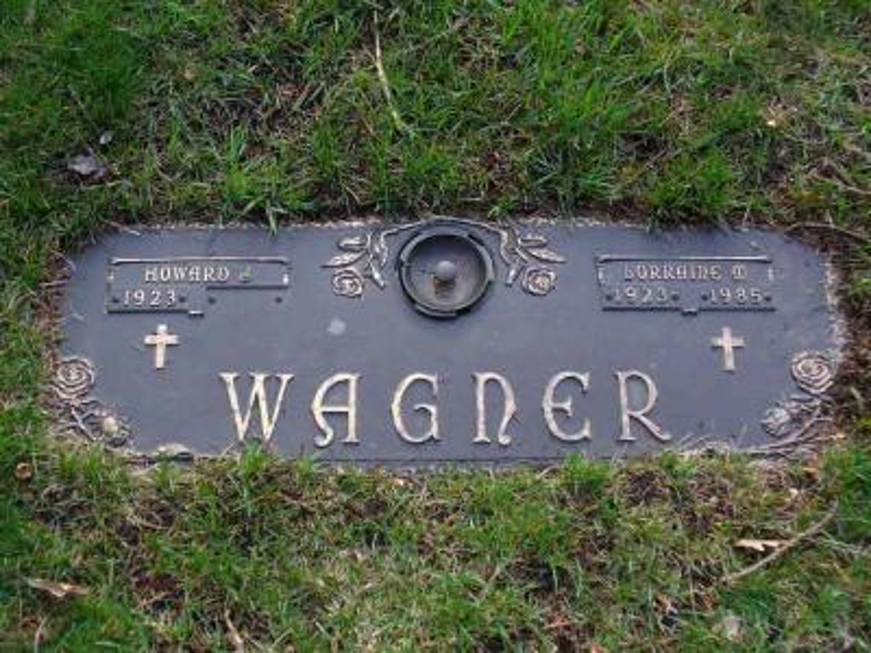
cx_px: 436
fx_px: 1208
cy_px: 326
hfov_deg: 39.7
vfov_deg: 30.3
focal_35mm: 48
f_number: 3
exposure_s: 1/125
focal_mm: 7.9
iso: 80
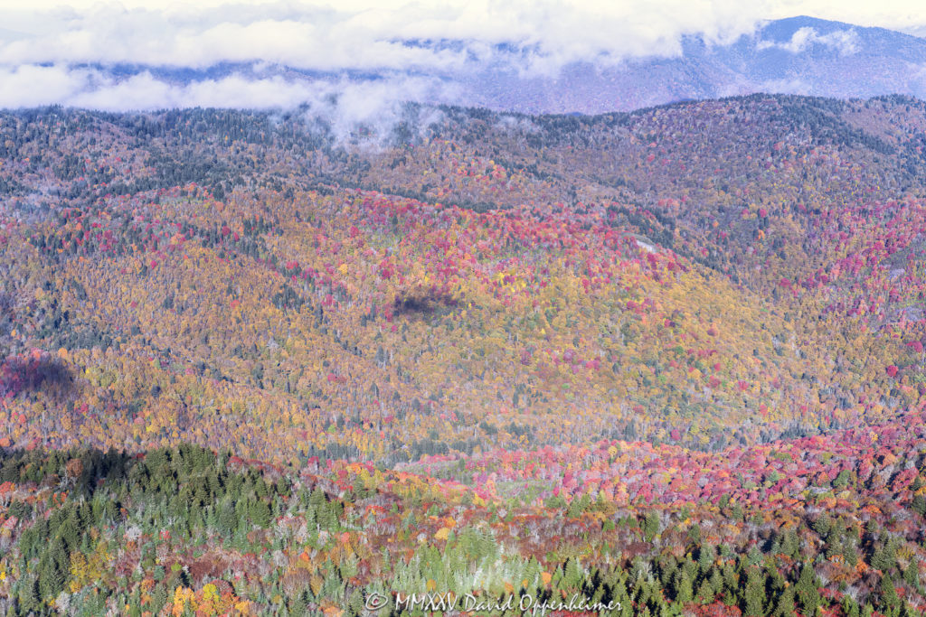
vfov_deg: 19.5
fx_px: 1801
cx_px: 463
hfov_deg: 28.8
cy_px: 308
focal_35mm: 70
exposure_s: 1/8000
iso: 1600
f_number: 4.5
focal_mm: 70
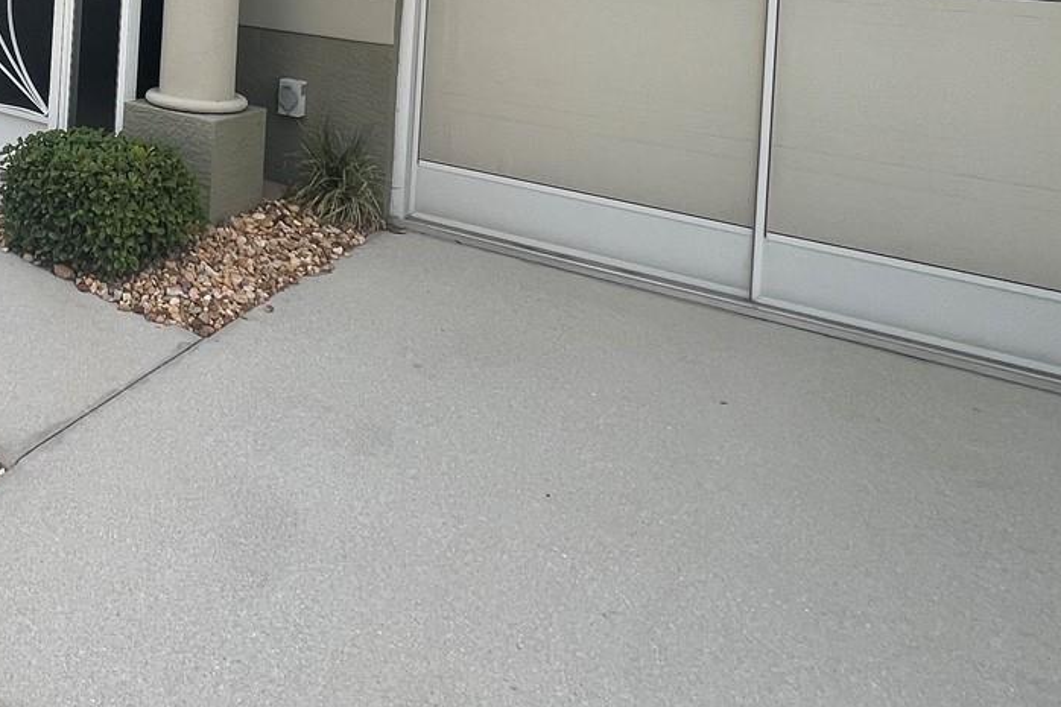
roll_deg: -0.2
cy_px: -94
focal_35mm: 31
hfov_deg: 50.3
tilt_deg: -1.2
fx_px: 913
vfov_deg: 35.4
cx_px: 29
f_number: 1.8
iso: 32
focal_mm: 1.57
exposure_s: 1/467
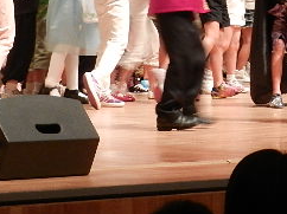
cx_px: 219
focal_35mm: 241
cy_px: -44
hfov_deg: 8.2
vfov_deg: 6.1
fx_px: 1996
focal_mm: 16.3
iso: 400
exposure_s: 1/8
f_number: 4.9
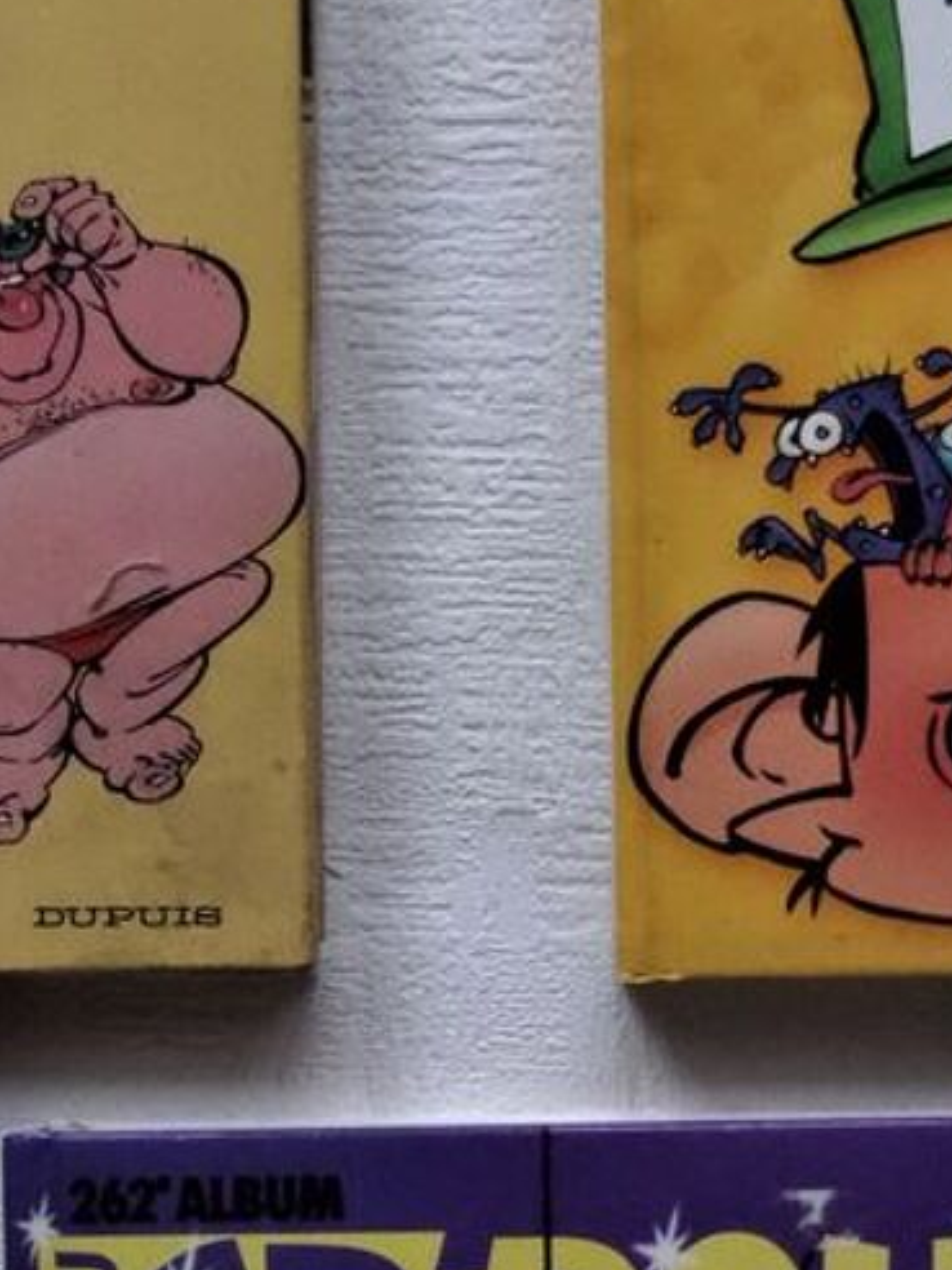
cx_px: 498
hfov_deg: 22.6
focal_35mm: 65
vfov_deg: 29.4
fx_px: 2383
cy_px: 938
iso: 800
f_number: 3.2
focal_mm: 4
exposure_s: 1/30
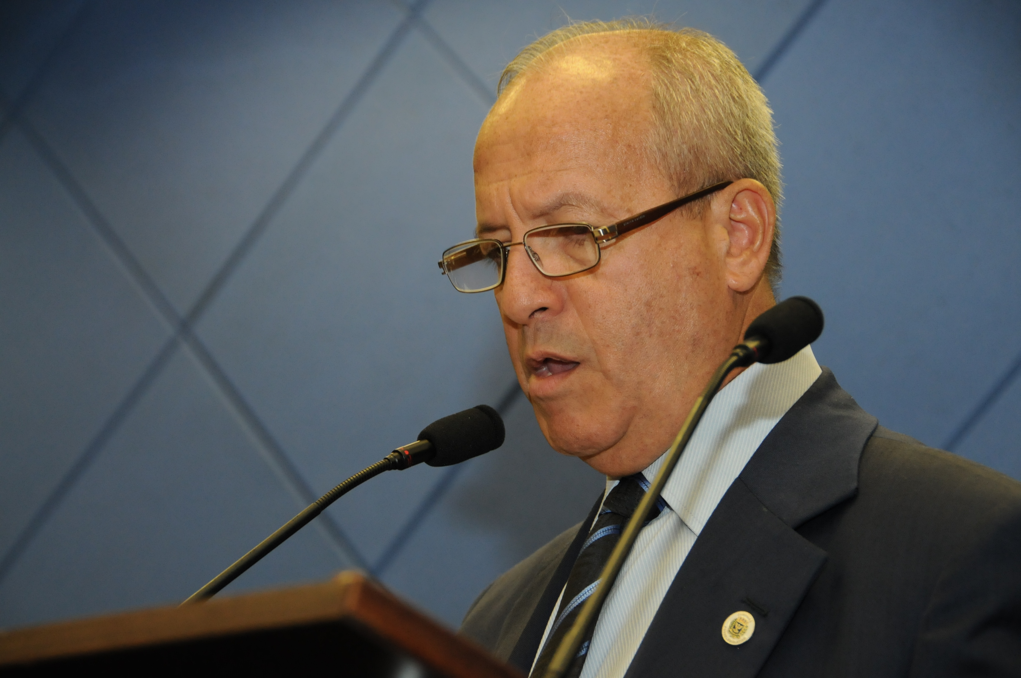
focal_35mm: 120
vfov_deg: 11.4
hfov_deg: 17.1
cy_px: 339
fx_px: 3399
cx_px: 510
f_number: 5.6
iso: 1000
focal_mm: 80
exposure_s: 1/80
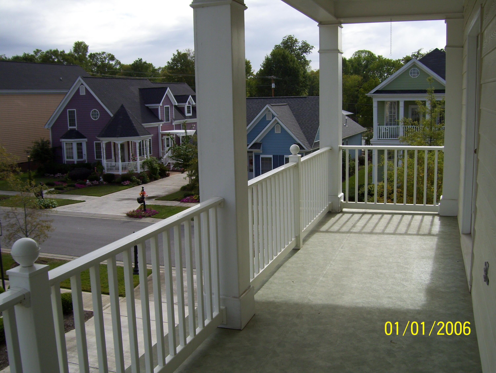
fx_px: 516
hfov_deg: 51.3
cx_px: 248
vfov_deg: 39.7
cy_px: 186
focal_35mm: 36
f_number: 4.8
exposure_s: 1/400
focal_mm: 6
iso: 80
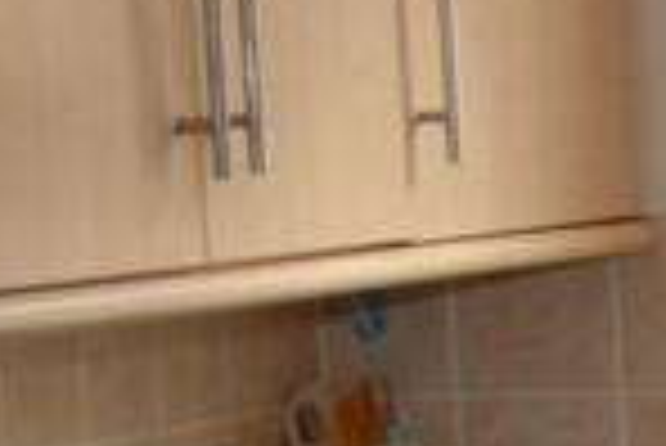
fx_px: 4222
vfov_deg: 6.0
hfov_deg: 7.9
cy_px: 714
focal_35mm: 228
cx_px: 1899
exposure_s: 1/60
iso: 400
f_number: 4
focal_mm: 22
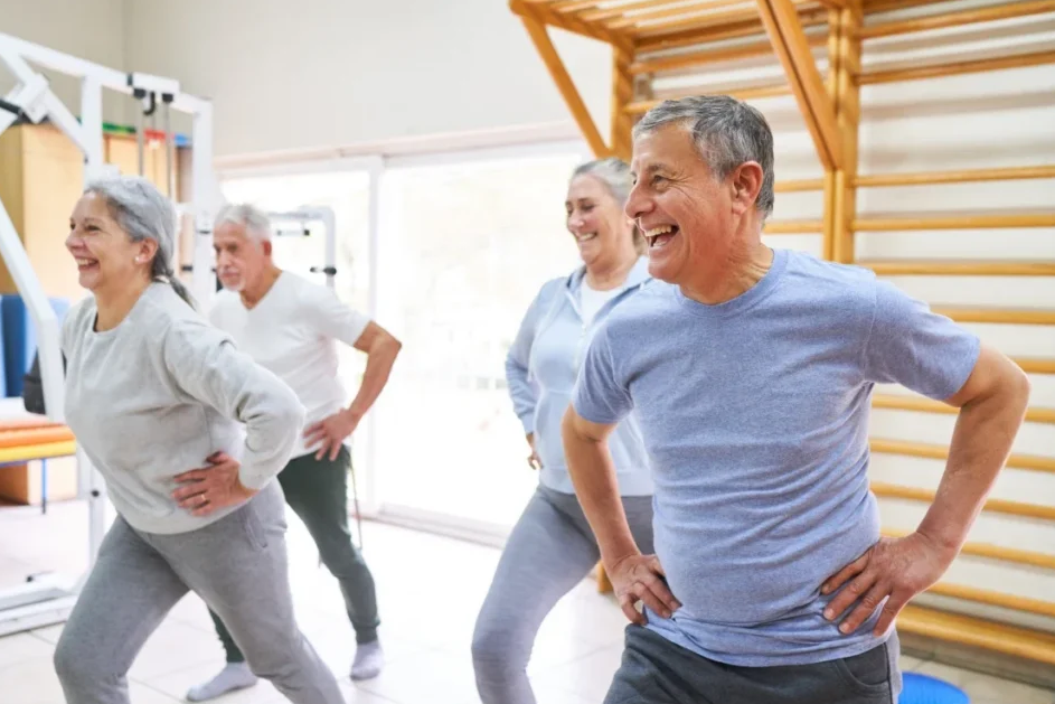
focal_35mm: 38
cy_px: 378
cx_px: 506
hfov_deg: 50.7
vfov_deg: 35.0
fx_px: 1114
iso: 1600
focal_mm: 35
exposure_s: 1/100
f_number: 2.8
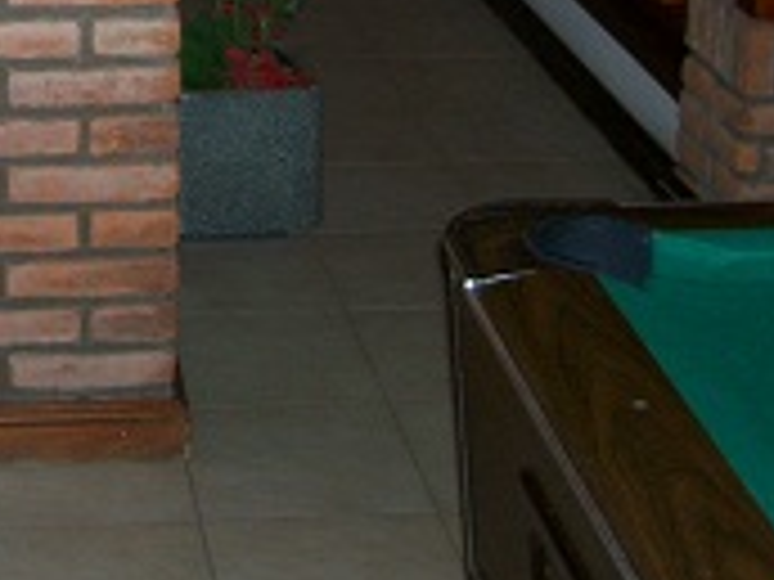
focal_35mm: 101
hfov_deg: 19.2
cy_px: -229
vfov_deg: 13.9
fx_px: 2258
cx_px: 108
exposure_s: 1/64
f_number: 2.7
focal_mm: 5.6
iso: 80
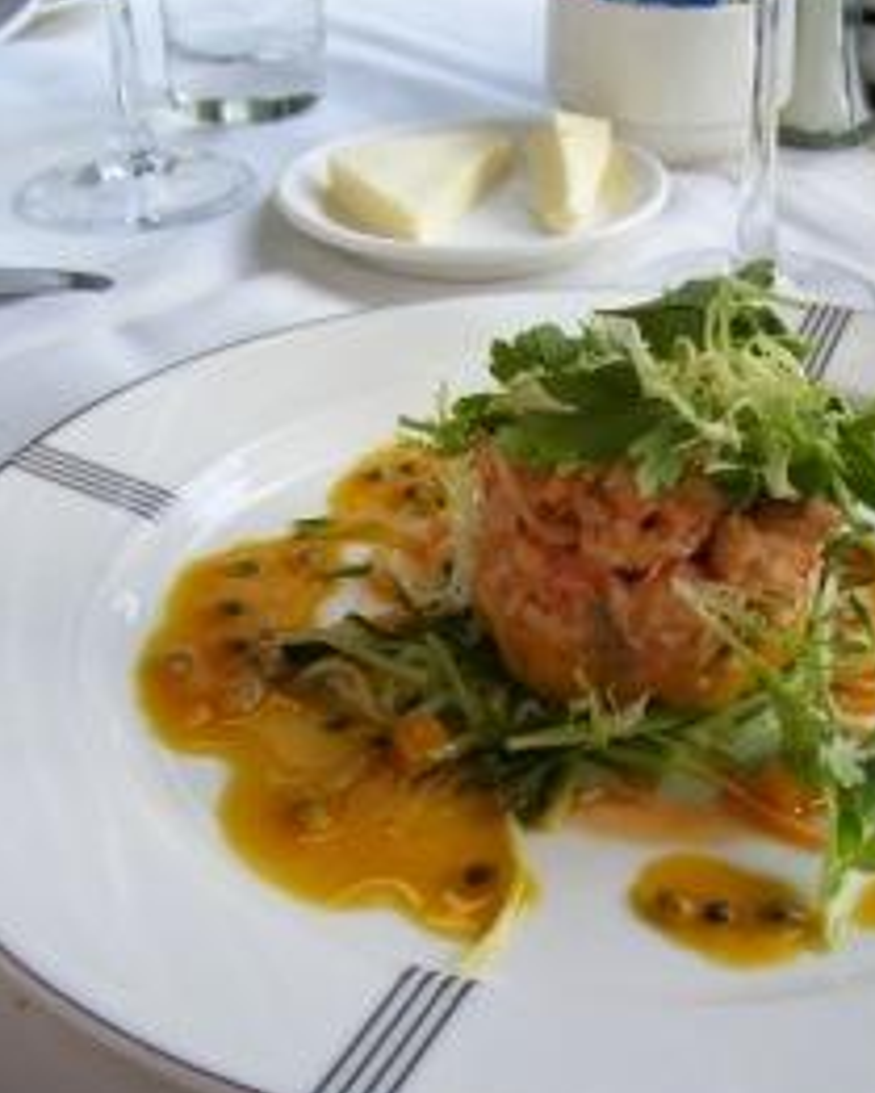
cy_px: 582
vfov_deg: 33.0
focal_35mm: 57
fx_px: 1844
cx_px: 661
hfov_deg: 26.3
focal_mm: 5.6
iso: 80
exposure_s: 1/250
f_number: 2.7
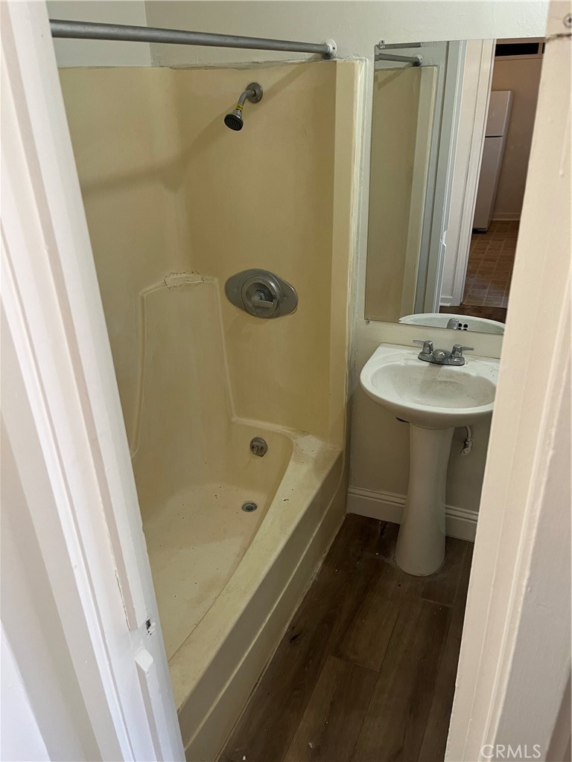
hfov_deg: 53.1
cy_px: 381
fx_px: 573
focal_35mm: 26
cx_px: 286
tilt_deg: -26.7
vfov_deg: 67.3
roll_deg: +2.5
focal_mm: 5.1
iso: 100
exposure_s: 1/60
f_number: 1.6
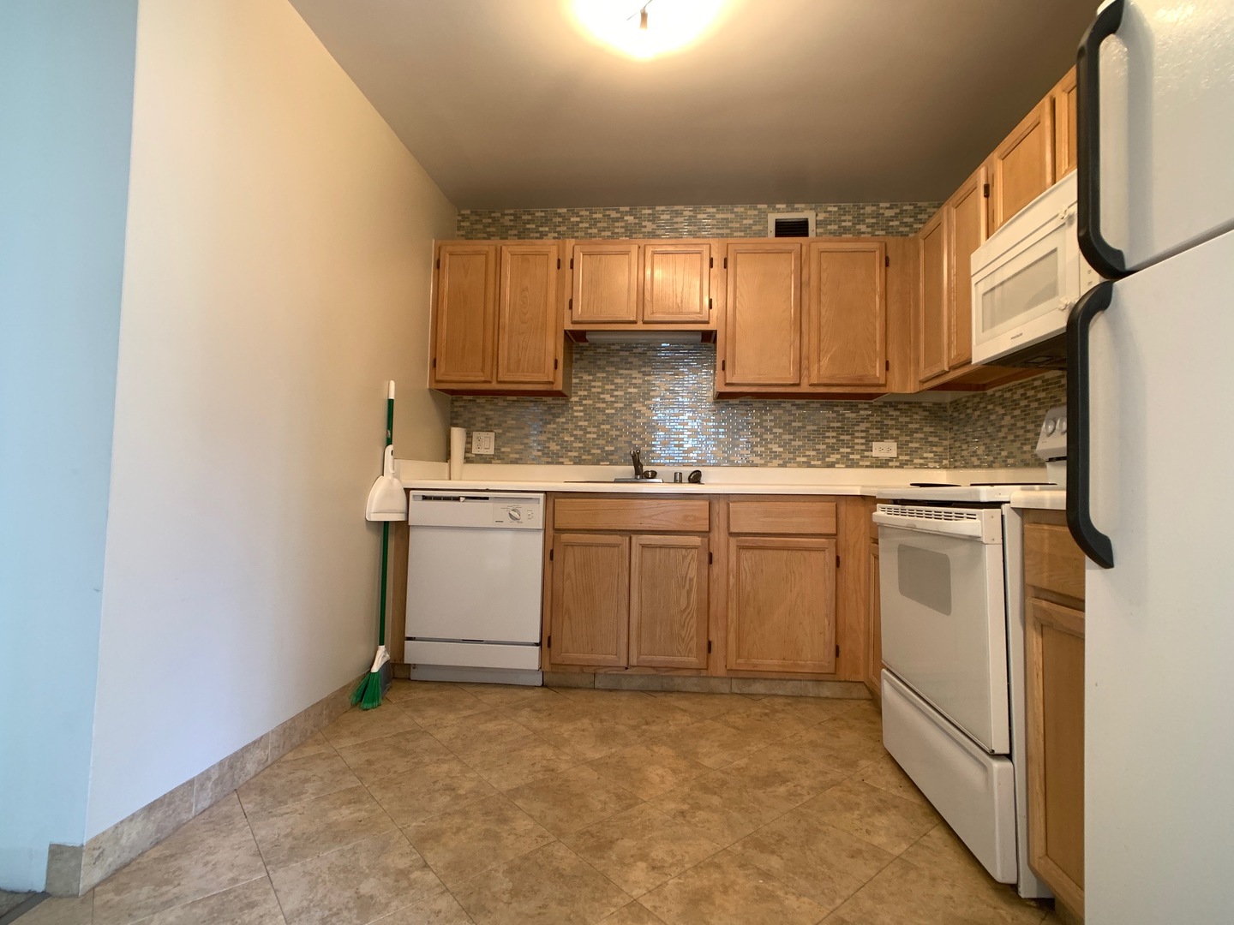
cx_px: 617
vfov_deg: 53.1
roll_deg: -1.4
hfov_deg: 67.3
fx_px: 927
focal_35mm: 26
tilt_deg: +2.9
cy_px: 462
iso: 200
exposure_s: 1/60
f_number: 1.8
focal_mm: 4.25
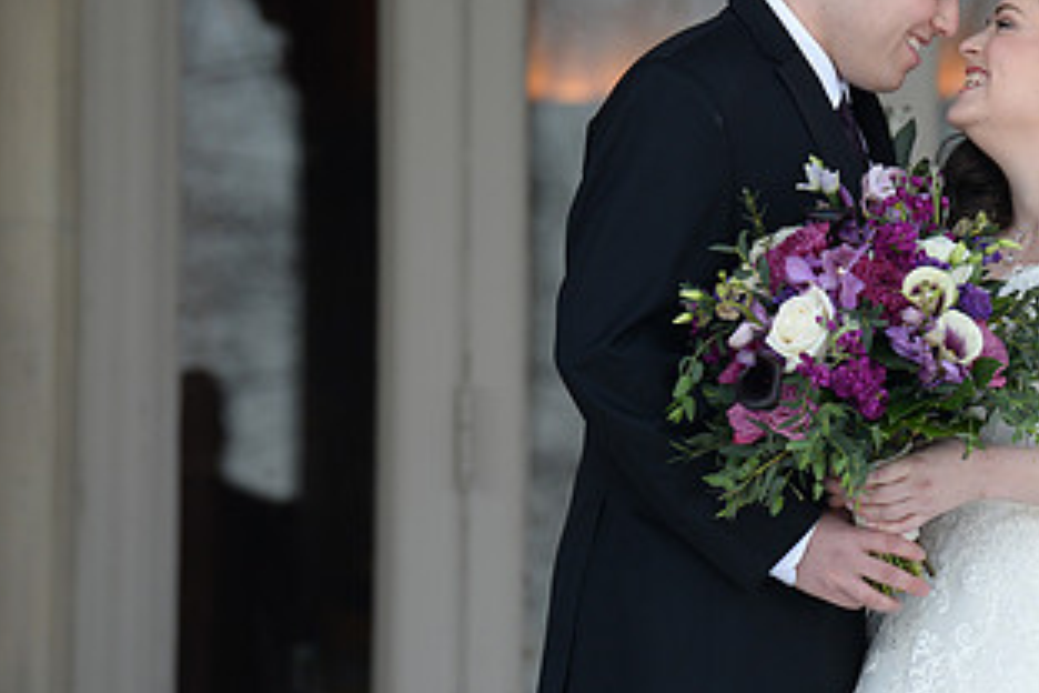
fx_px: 10735
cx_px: 833
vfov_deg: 3.7
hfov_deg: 5.5
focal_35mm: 372
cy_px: 120
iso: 640
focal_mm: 200
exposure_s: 1/800
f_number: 5.6
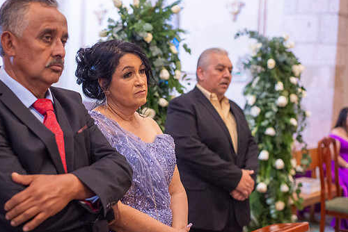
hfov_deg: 34.4
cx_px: 152
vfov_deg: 23.4
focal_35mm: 58
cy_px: 116
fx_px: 561
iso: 2500
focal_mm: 50
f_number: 2.8
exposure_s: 1/125
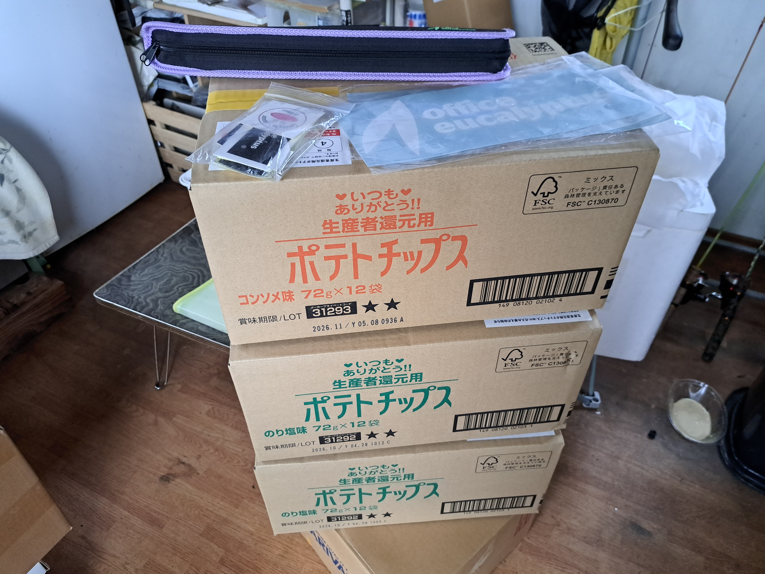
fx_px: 530
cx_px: 382
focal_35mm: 24
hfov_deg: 71.6
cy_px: 287
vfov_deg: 56.8
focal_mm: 5.23
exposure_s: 1/25
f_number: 1.8
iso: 500
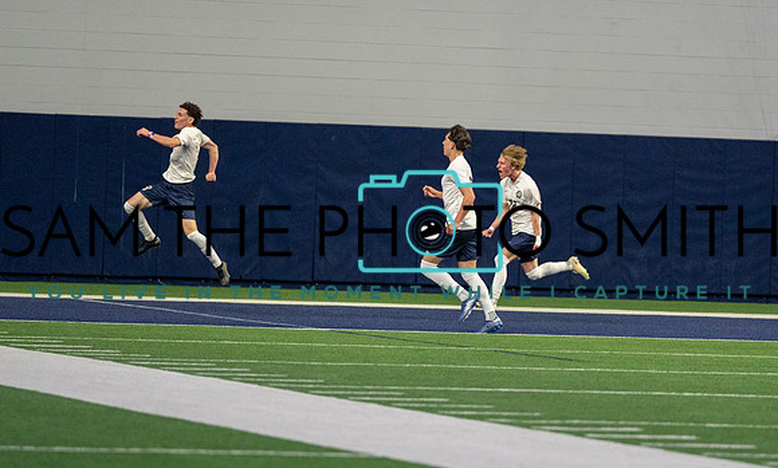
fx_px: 6168
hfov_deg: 7.2
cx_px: 462
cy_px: 228
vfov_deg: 4.3
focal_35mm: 294
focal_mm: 200
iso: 5000
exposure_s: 1/1250
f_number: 2.8
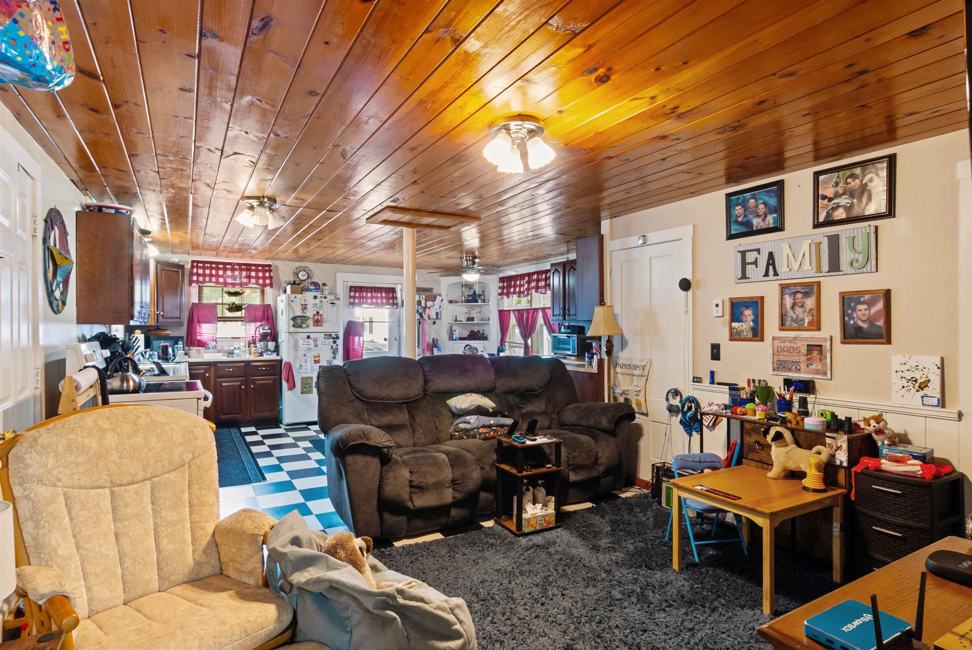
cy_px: 325
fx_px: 487
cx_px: 486
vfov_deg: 67.5
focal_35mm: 18
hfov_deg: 89.9
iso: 200
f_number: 11
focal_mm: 12
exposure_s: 1.6
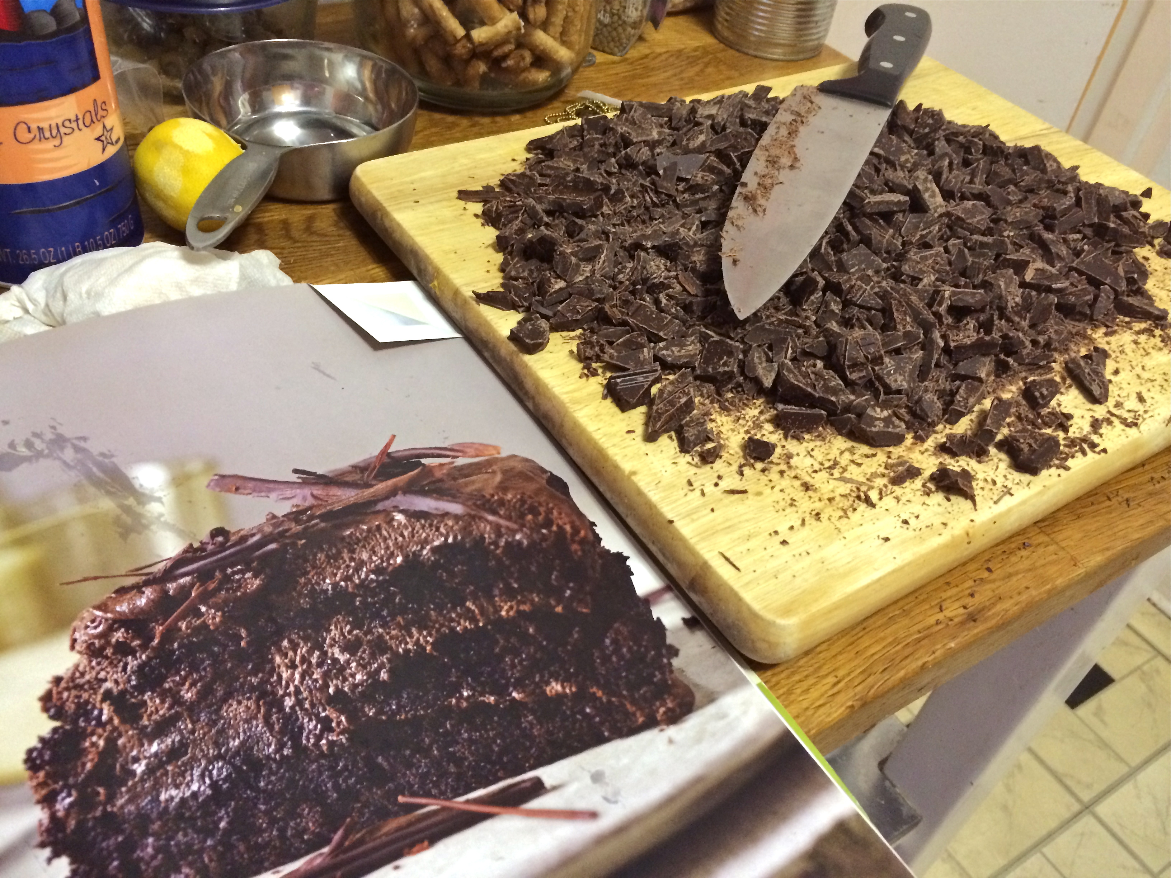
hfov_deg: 60.0
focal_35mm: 30
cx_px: 586
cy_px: 439
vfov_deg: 46.8
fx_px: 1015
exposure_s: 1/15
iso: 320
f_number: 2.2
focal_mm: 4.12
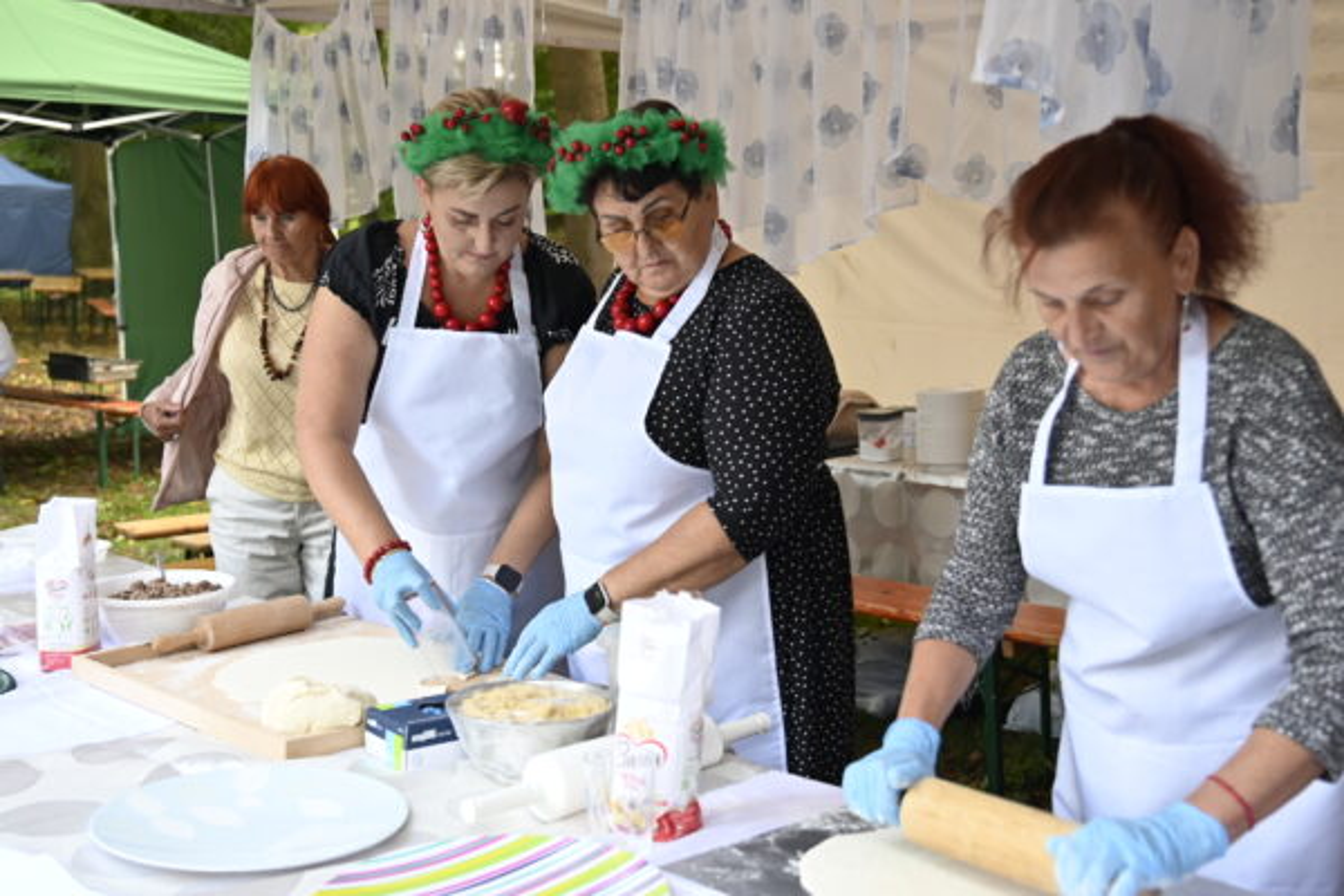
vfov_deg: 31.9
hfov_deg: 46.4
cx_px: 672
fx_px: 1568
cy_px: 448
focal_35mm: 42
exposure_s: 1/125
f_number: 2.8
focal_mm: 28
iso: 450
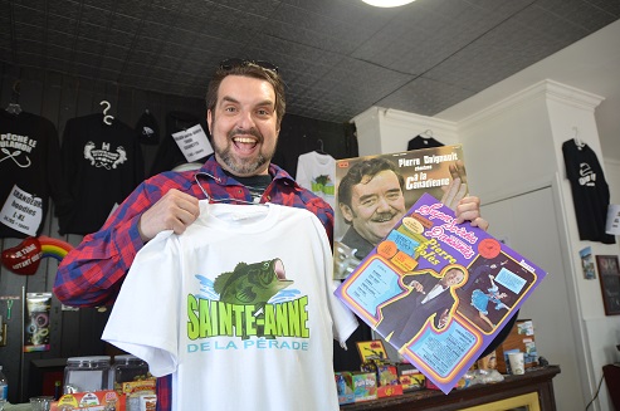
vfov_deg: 47.8
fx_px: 464
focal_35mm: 27
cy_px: 206
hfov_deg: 67.5
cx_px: 310
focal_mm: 18
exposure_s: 1/60
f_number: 4
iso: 640
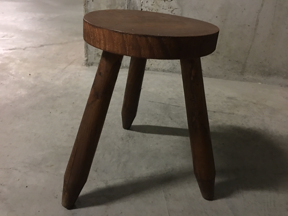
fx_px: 241
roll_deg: -7.0
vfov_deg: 48.2
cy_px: 108
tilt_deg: -28.8
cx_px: 144
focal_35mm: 29
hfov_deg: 61.7
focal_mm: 4.15
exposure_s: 1/4
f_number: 2.2
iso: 125
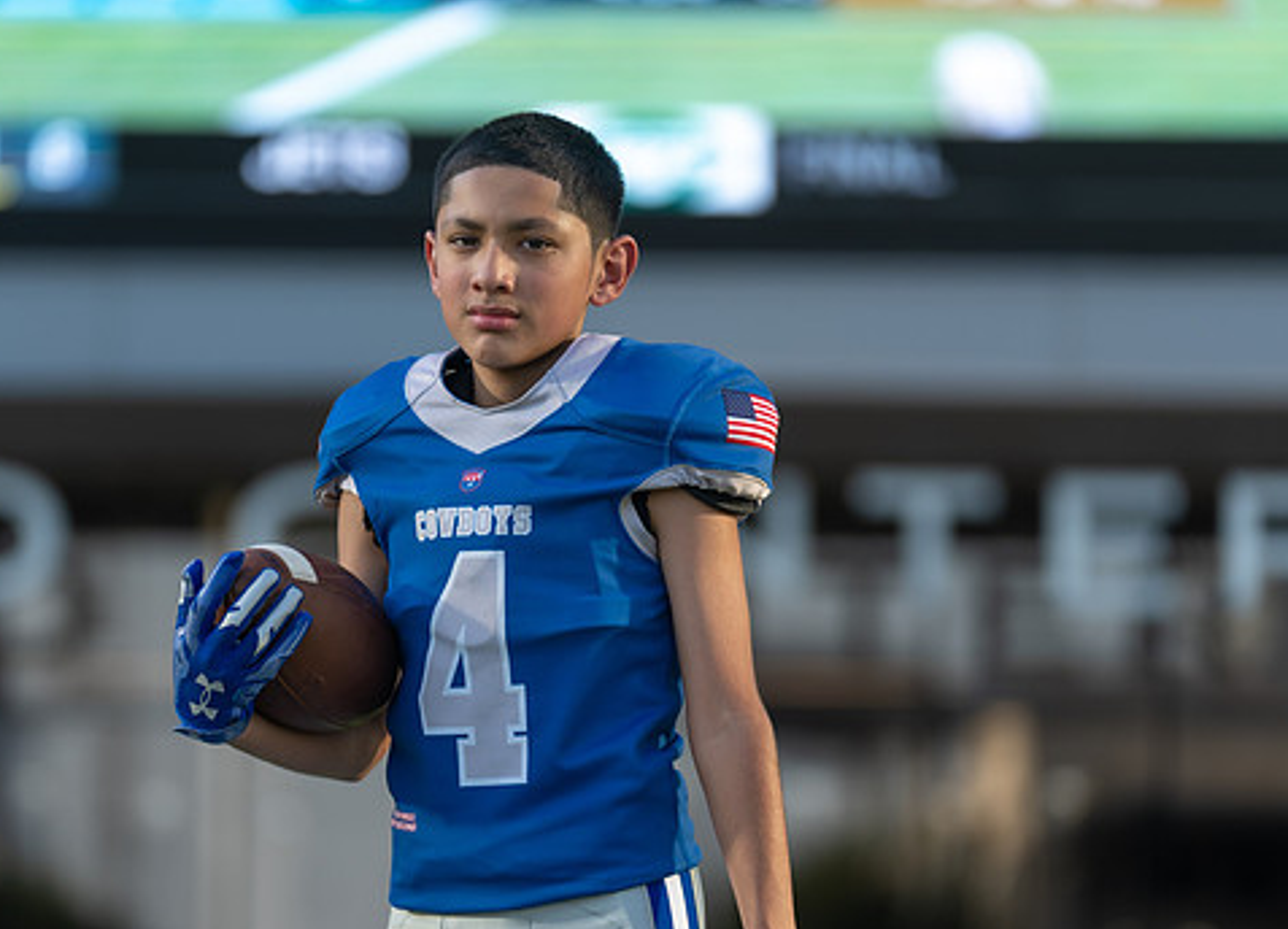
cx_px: 552
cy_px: 560
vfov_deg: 6.8
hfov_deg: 9.4
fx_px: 7854
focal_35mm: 214
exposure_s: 1/640
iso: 100
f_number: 2.8
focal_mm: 151
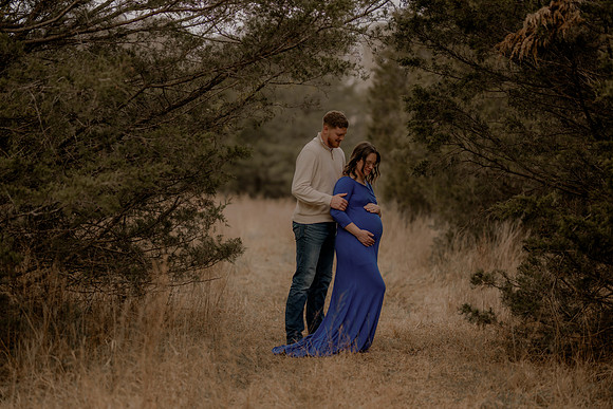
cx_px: 306
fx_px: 1448
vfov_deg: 16.1
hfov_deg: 23.9
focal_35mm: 85
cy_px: 204
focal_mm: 85
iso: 200
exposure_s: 1/1250
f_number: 1.4
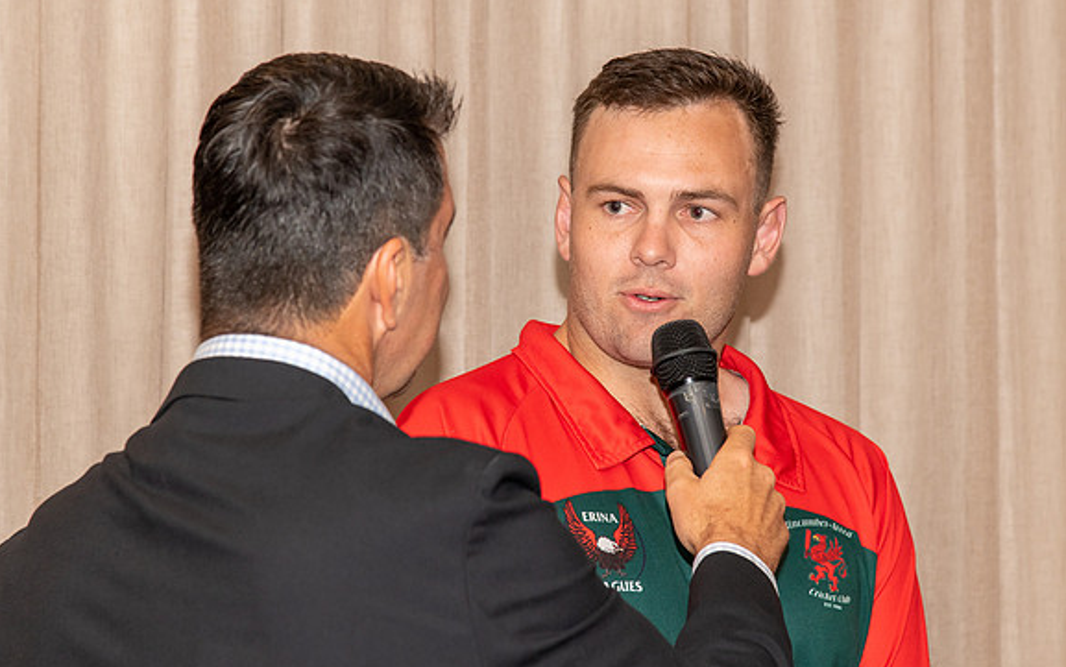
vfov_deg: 9.0
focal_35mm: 146
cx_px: 620
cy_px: 281
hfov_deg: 14.3
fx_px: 4243
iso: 800
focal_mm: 120
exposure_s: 1/60
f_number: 5.6
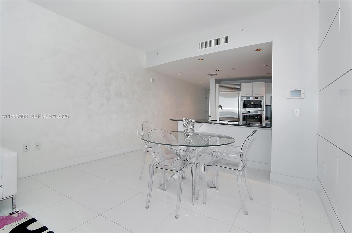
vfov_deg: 71.9
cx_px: 176
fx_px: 161
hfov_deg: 95.1
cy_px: 116
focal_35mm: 16
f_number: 5.6
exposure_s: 1/50
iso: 200
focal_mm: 11
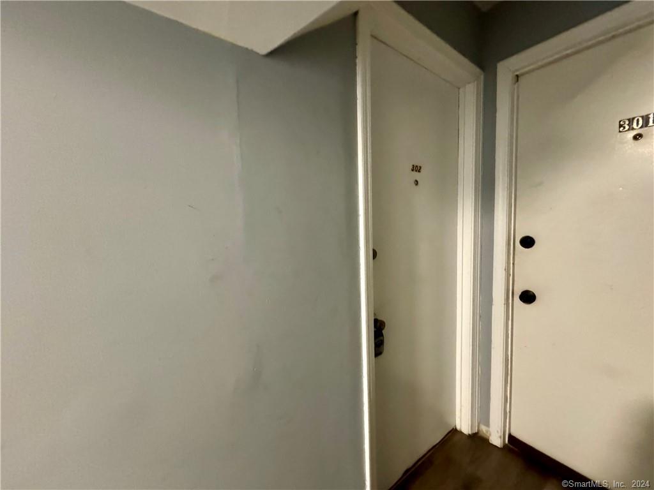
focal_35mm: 14
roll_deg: +1.9
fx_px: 265
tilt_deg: -4.0
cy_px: 245
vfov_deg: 85.7
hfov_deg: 102.1
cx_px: 327
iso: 1000
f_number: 2.2
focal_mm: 2.22
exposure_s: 1/40
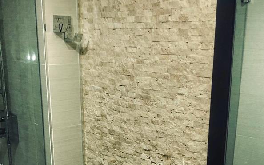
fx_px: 432
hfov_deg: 34.0
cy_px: 166
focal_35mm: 60
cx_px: 122
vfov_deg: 20.9
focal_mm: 4
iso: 50
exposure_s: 1/15
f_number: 1.8
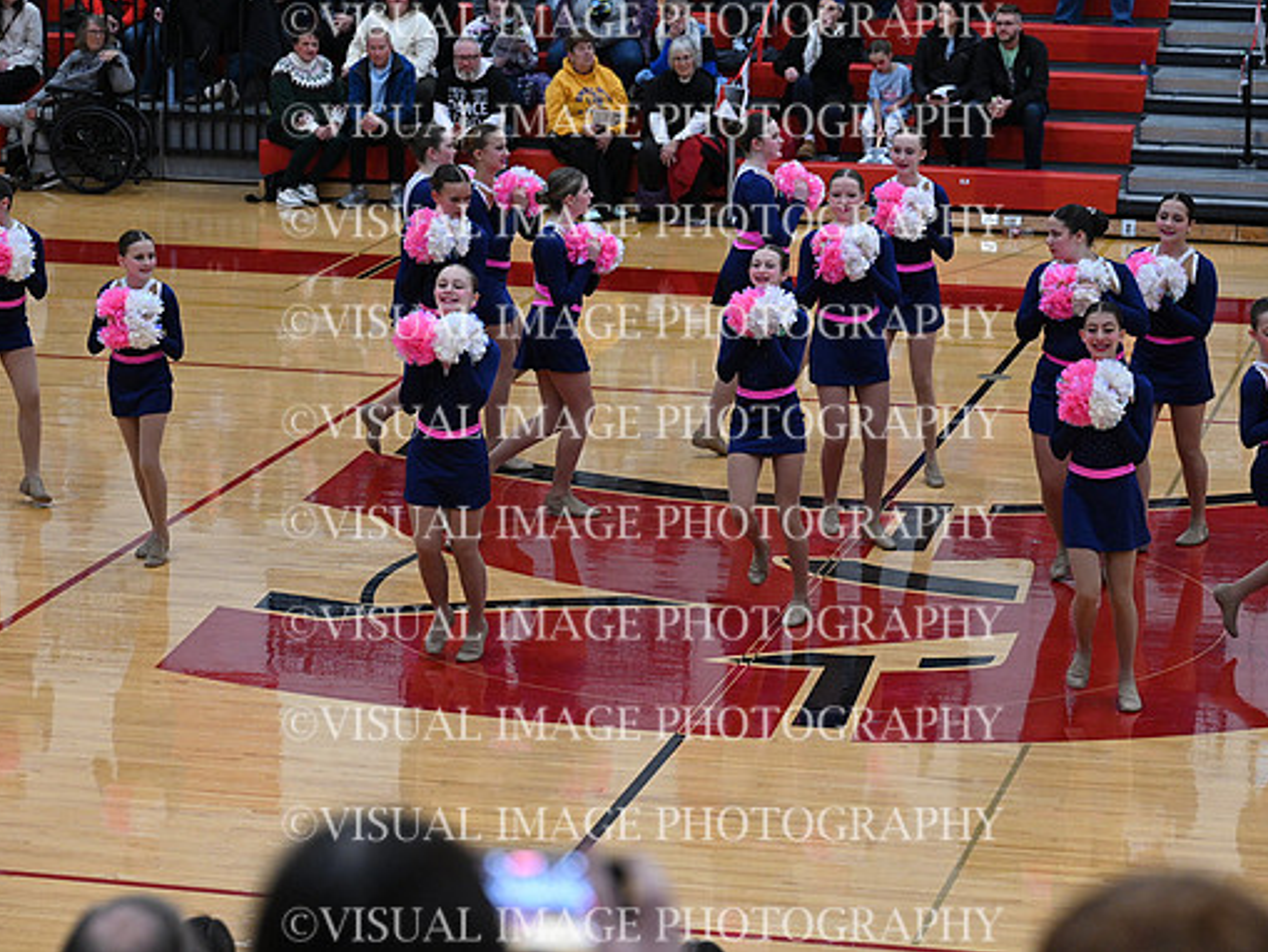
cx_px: 643
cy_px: 472
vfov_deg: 13.0
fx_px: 4177
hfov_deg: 17.3
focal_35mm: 114
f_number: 4
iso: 4000
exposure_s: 1/400
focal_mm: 104
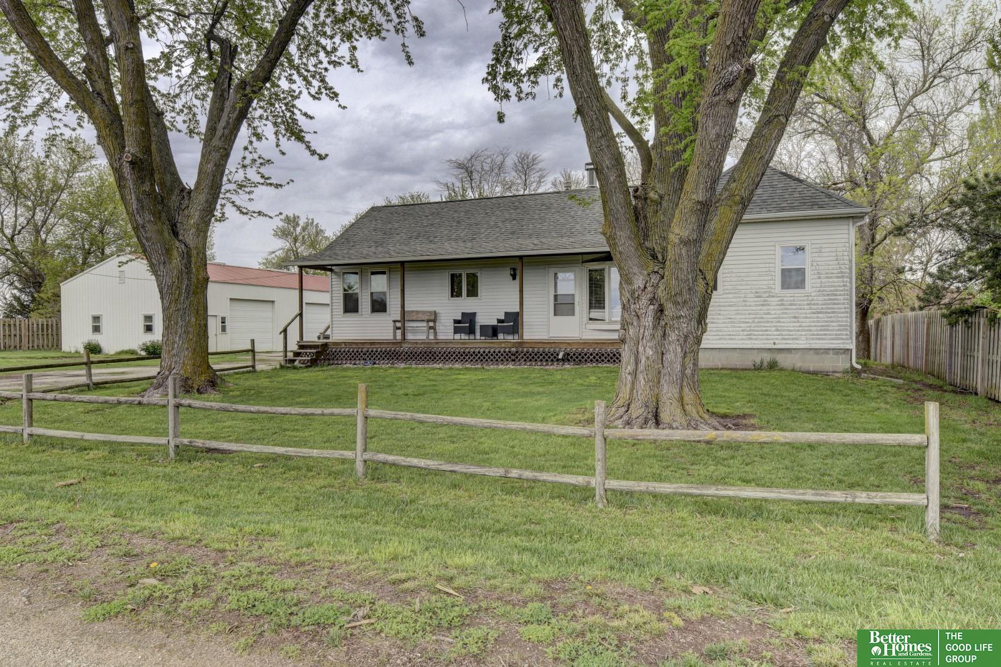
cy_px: 334
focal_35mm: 24
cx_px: 500
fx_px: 667
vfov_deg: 53.1
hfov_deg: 73.8
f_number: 8
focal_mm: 16
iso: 400
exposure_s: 1/160
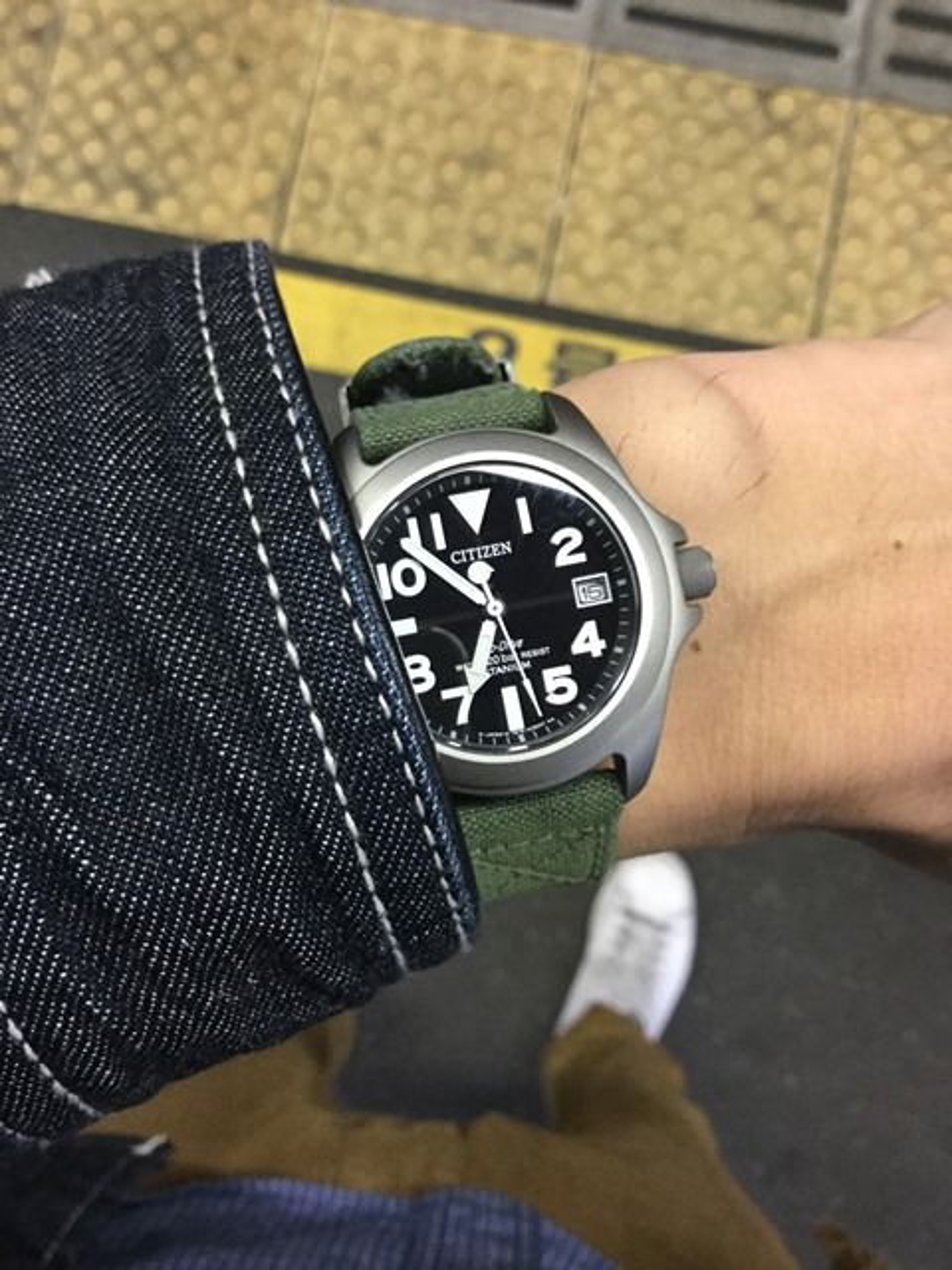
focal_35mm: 31
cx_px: 476
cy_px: 635
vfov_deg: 58.4
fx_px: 1137
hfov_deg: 45.4
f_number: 2.4
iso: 200
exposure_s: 1/24
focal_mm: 3.3
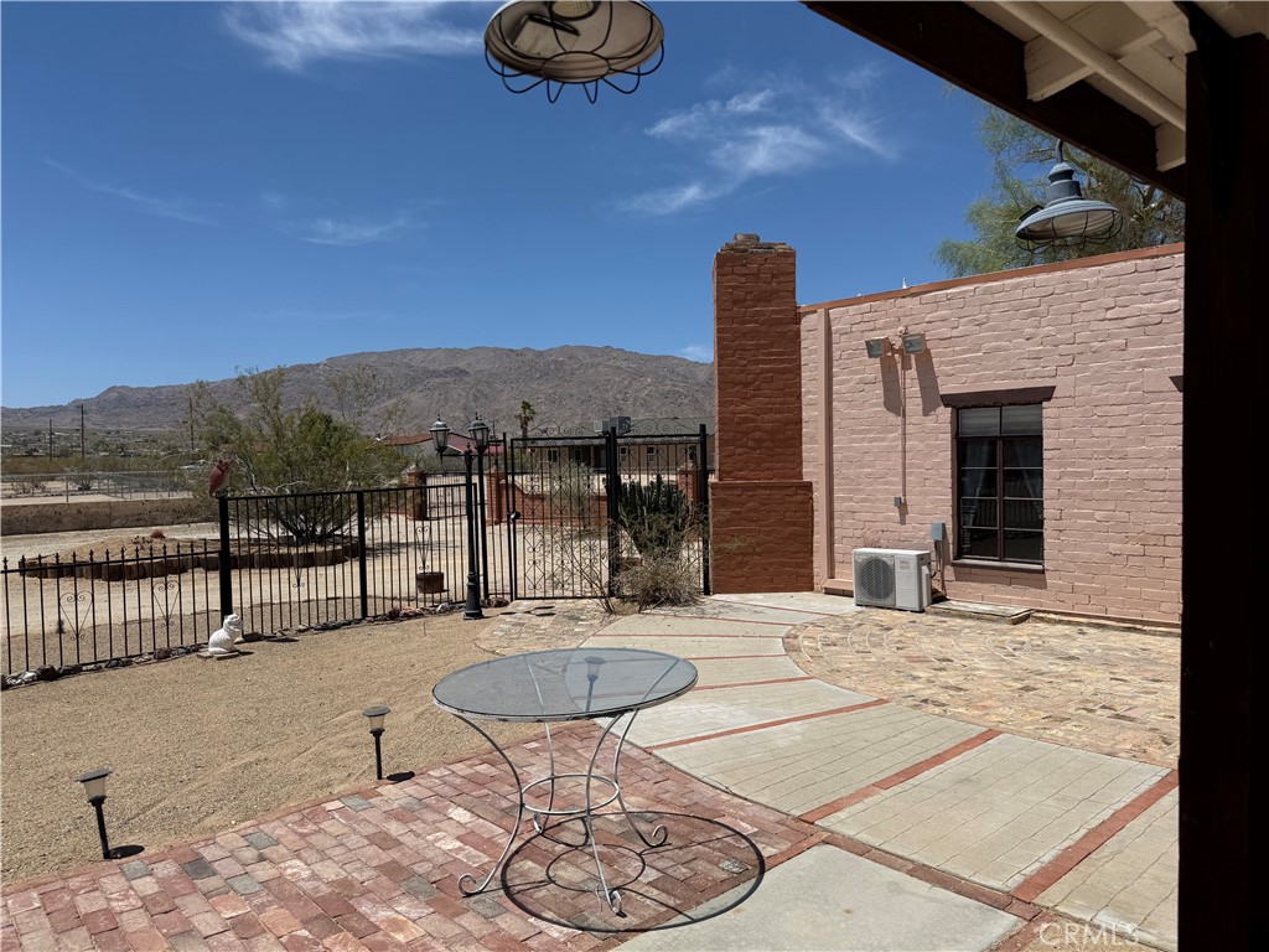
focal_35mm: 24
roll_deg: +1.2
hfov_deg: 71.6
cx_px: 634
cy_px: 476
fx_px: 880
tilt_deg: -0.8
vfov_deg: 56.8
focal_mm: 6.76
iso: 80
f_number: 1.78
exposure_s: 1/10309
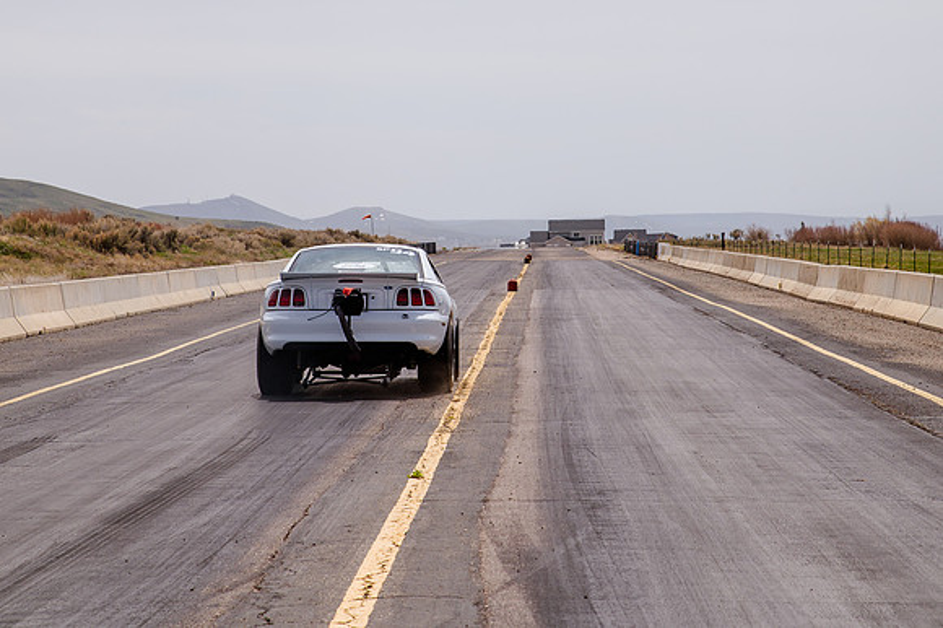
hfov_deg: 14.3
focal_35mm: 143
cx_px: 494
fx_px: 3747
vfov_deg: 9.6
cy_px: 180
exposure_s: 1/500
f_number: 10
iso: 200
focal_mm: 98
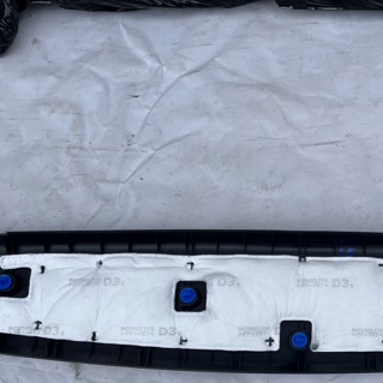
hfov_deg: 35.4
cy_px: 261
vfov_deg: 36.3
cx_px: 316
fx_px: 576
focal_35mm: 46
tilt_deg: -80.7
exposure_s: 1/1117
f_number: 1.6
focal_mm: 5.1
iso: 50
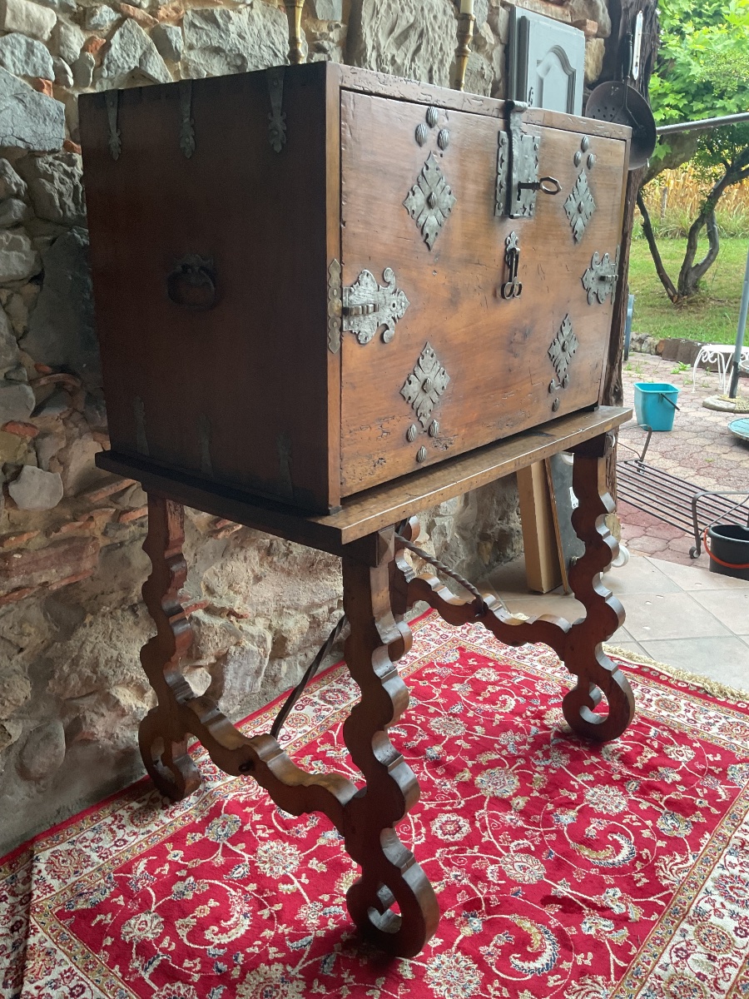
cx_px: 374
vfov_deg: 61.7
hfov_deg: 48.2
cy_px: 500
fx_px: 837
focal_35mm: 29
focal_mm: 3
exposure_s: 1/60
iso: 50
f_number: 1.8
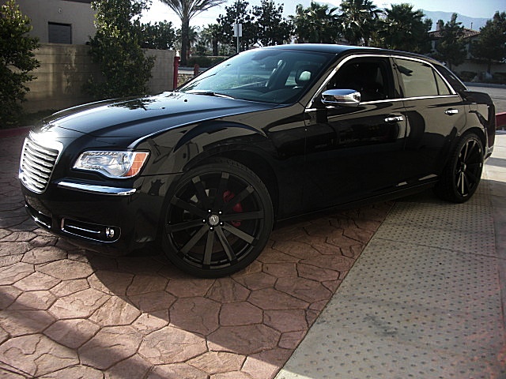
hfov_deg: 51.4
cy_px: 190
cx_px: 253
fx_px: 526
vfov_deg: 39.7
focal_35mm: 36
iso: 50
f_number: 2.8
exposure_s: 1/320
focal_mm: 6.3
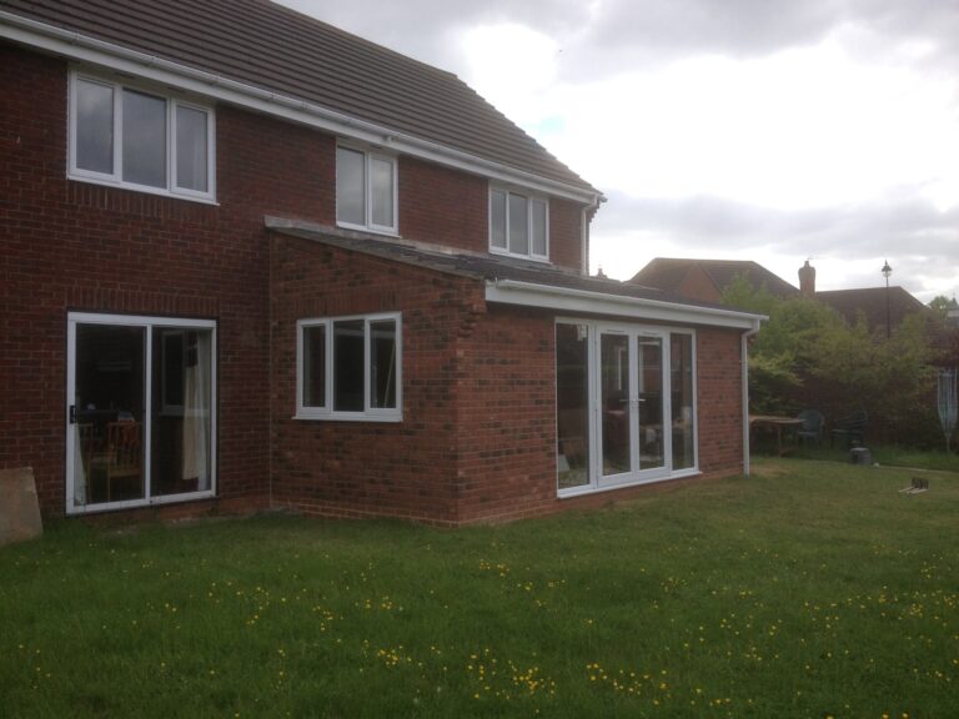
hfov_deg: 52.6
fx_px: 970
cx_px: 480
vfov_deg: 40.7
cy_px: 360
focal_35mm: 35
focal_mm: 4.28
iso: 50
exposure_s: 1/890
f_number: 2.4
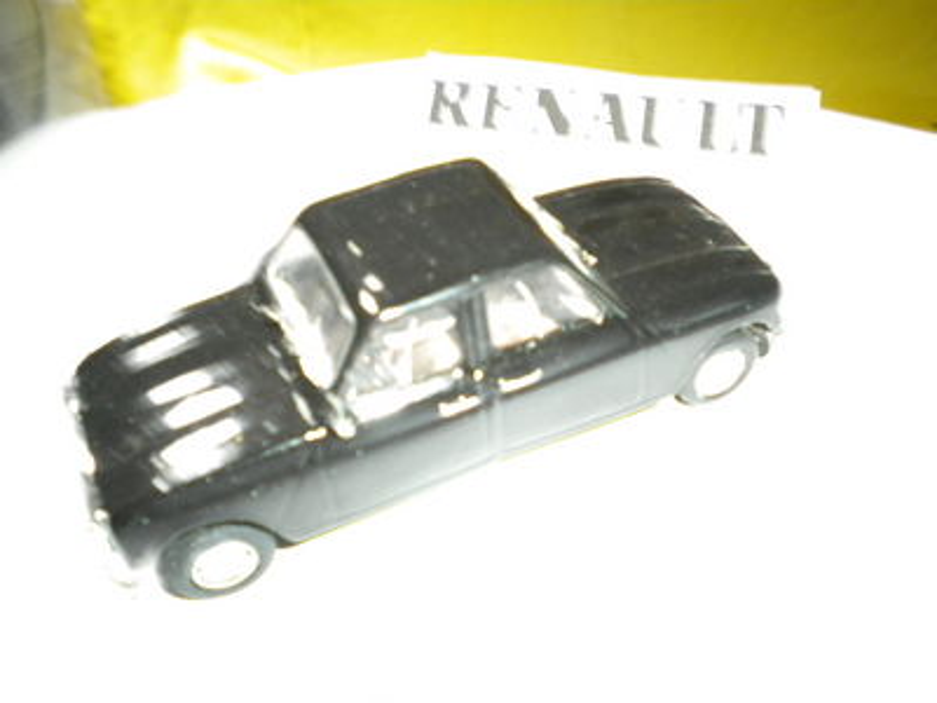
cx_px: 468
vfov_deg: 40.7
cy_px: 352
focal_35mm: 35
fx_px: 947
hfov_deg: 52.6
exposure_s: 1/30
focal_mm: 6.3
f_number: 3.1
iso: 400
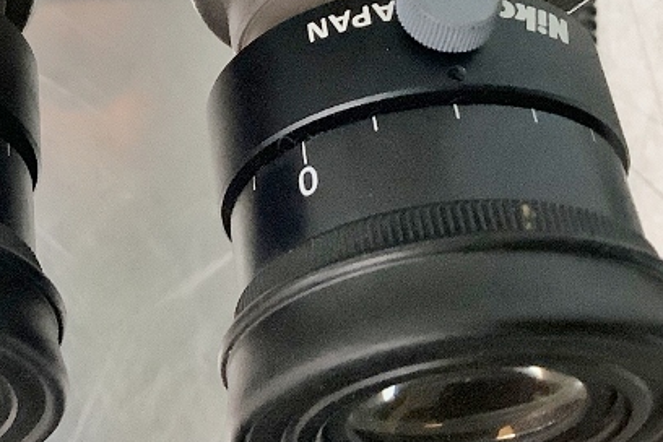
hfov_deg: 24.3
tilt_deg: -81.6
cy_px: -73
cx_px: 55
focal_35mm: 81
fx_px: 1492
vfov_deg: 16.2
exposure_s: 1/60
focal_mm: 3.3
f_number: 2.4
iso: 250
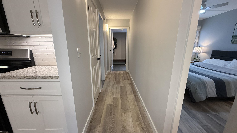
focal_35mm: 16
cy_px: 74
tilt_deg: -14.0
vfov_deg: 66.9
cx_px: 121
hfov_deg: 99.4
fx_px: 101
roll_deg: +0.2
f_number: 2.2
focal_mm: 2.22
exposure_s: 1/120
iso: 320
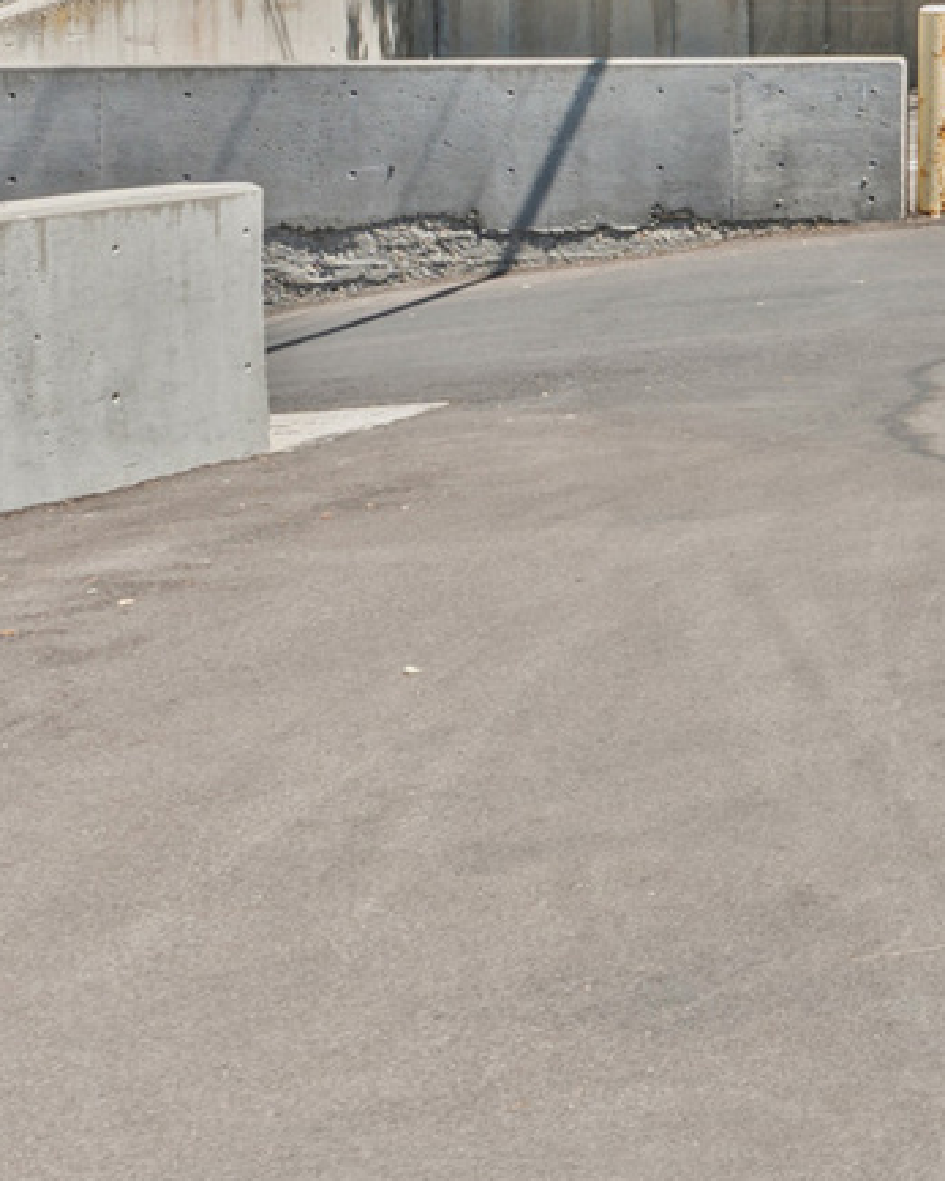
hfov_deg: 13.0
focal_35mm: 62
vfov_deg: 28.6
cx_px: 2563
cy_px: 5
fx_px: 2168
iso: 250
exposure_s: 1/60
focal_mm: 14
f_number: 9
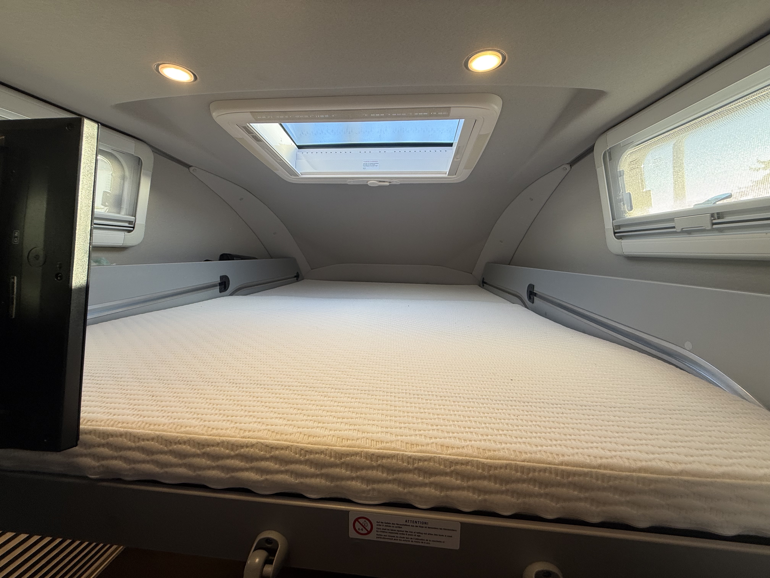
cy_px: 289
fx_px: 311
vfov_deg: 85.7
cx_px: 385
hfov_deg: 102.1
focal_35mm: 14
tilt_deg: -6.2
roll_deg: -4.4
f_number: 2.2
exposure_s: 1/99
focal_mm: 2.22
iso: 64
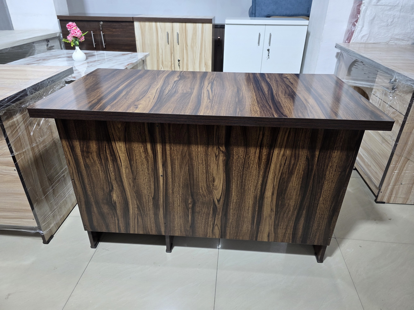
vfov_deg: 58.9
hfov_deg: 73.9
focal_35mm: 23
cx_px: 207
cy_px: 155
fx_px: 275
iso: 100
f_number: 1.7
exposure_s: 1/100
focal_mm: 6.3
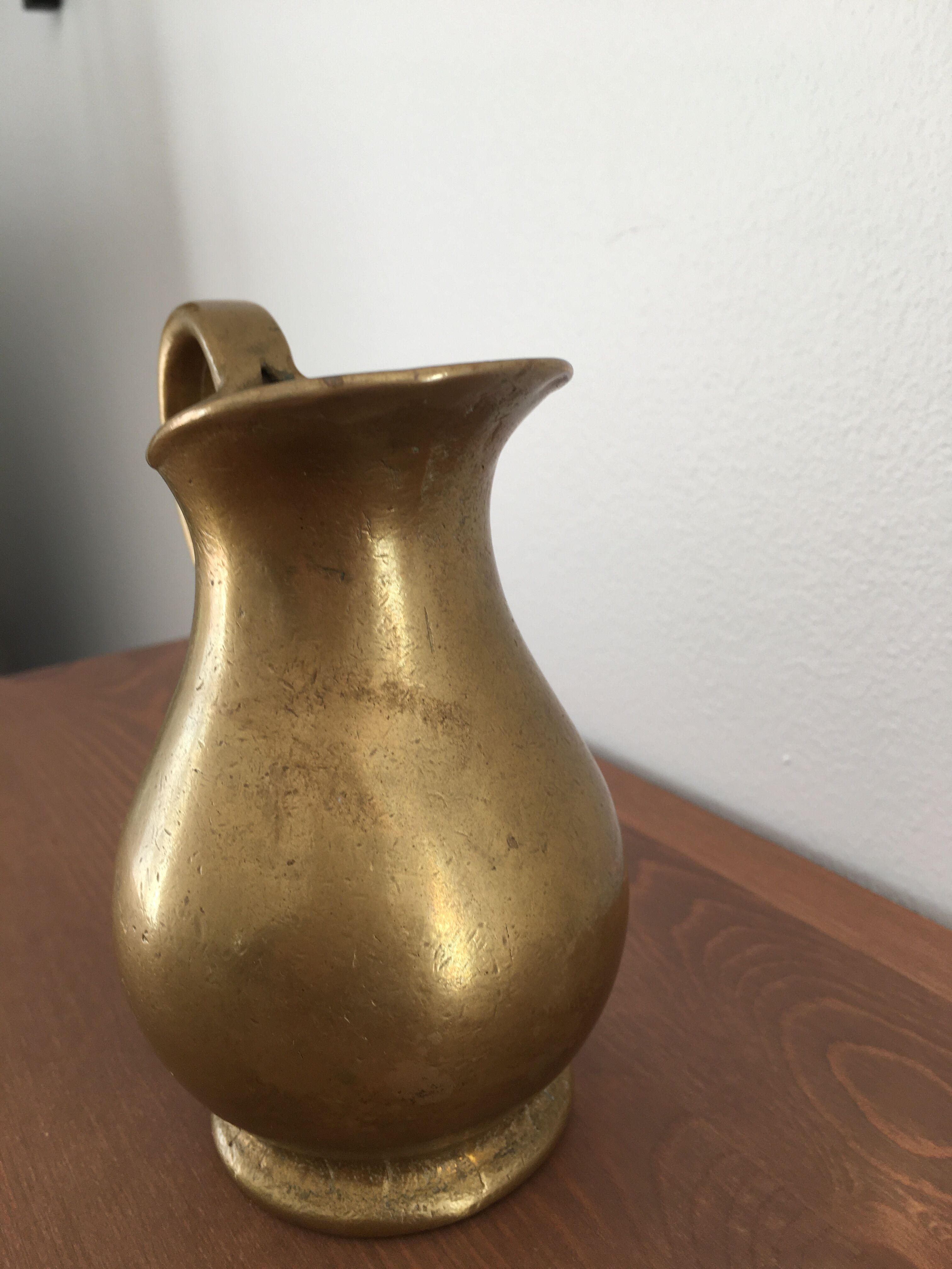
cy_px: 634
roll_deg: +3.0
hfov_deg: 48.2
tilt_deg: -16.8
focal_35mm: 29
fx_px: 1063
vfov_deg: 61.7
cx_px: 476
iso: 25
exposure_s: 1/50
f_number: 2.2
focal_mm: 4.15
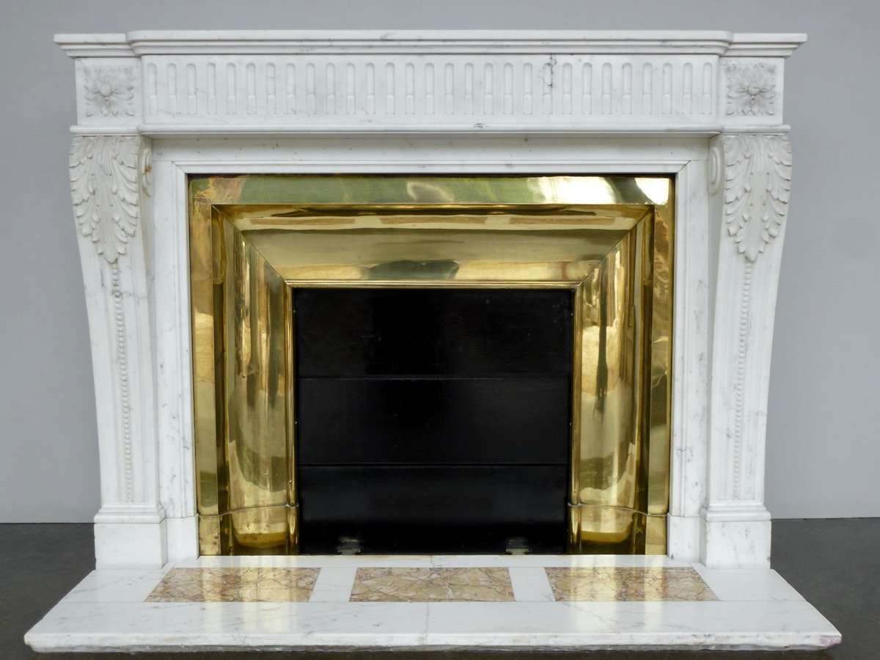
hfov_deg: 60.0
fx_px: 763
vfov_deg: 46.8
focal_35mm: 30
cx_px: 440
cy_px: 330
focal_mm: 5.4
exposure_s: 1/160
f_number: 3.5
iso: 100
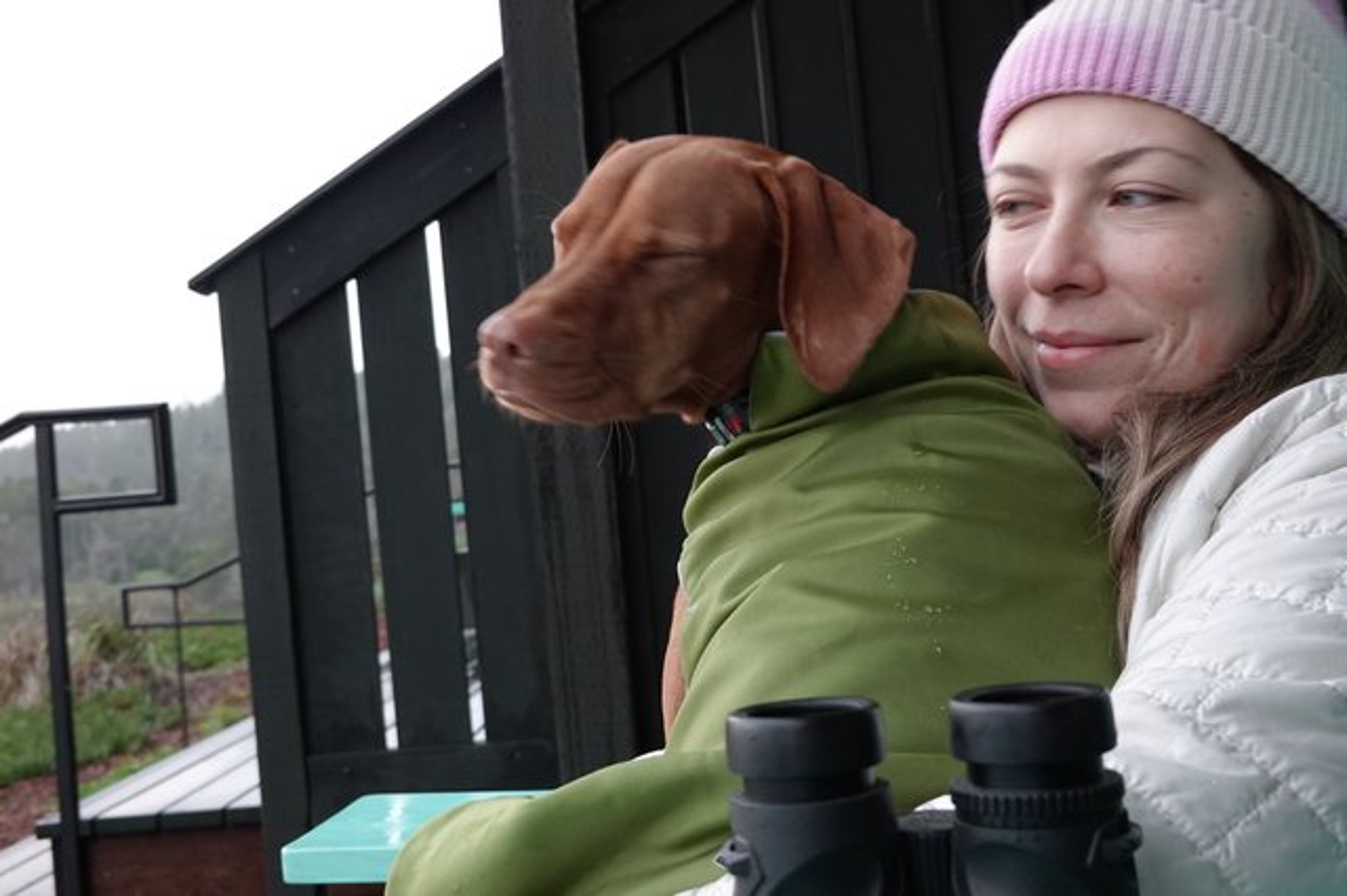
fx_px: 1571
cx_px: 674
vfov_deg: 31.9
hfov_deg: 46.4
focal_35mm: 42
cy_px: 448
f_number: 4
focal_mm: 15.59
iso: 640
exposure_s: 1/50
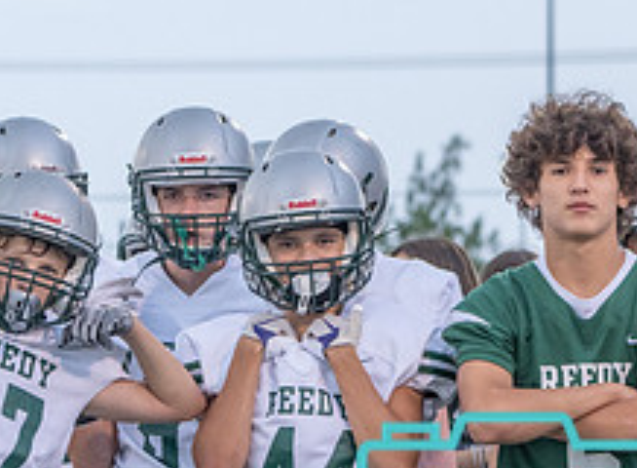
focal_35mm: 359
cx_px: 521
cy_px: 543
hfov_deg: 5.6
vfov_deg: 4.1
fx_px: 6556
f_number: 5.6
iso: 2500
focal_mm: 109
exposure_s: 1/500
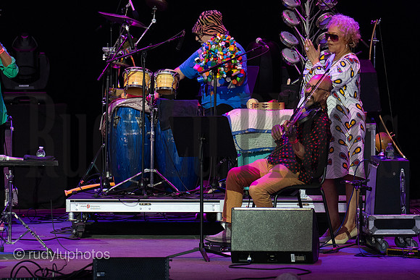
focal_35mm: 300
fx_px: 3501
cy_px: 140
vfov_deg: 4.6
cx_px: 210
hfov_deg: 6.9
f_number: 5.6
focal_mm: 200
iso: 3200
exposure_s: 1/400
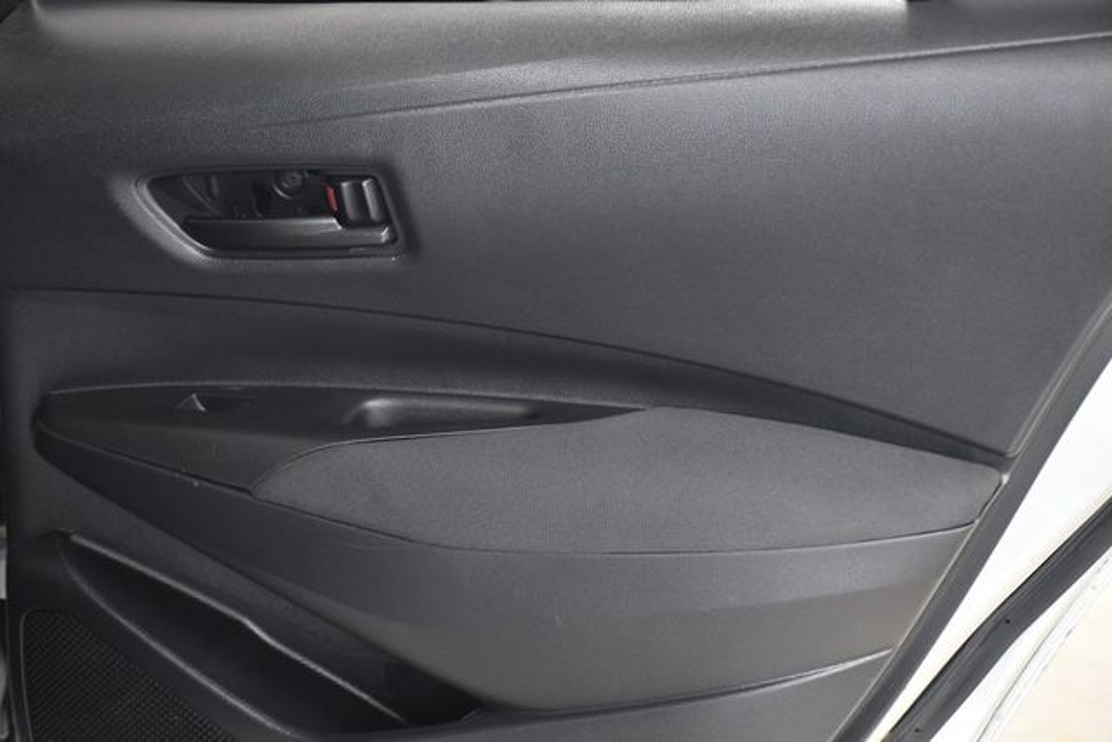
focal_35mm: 78
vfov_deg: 17.5
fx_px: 2410
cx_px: 556
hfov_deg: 26.0
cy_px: 371
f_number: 5.6
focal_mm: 52
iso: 1250
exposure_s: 1/80
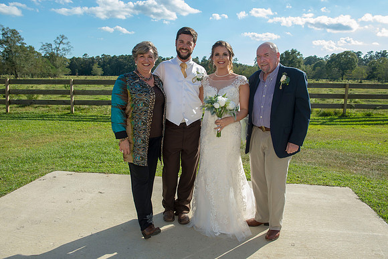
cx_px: 194
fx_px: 302
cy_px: 130
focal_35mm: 28
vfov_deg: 46.4
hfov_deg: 65.5
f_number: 6.3
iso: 200
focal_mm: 28
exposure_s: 1/400
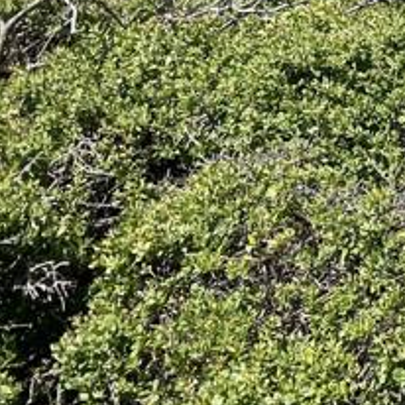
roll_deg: +0.0
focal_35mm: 114
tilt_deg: -3.7
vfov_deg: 14.1
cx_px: 971
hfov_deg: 12.2
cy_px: -250
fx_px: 1509
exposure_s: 1/2571
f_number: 1.8
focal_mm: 4.25
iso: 32
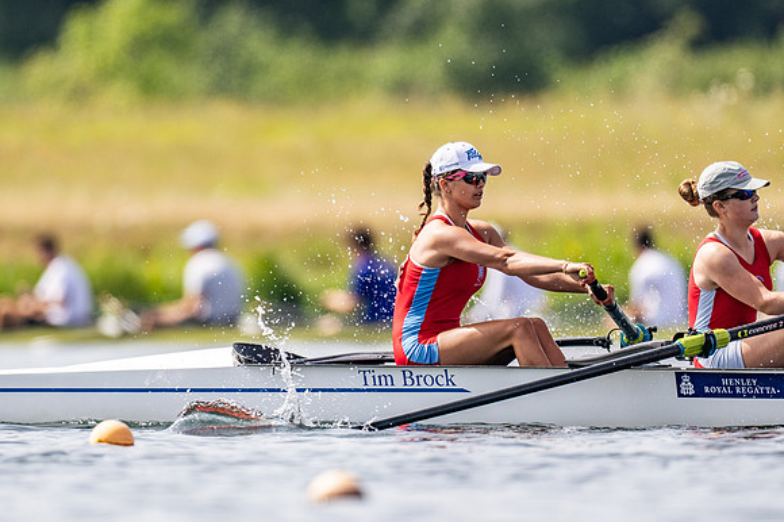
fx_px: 19588
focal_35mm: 900
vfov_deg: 1.5
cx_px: 392
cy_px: 261
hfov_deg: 2.3
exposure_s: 1/2500
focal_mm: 600
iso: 180
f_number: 4
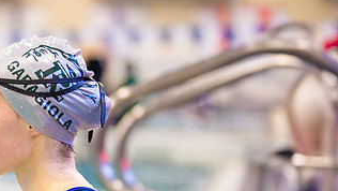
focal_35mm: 118
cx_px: 22
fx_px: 1058
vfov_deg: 10.2
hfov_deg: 17.8
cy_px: 172
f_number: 1.2
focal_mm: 50
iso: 500
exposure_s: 1/500
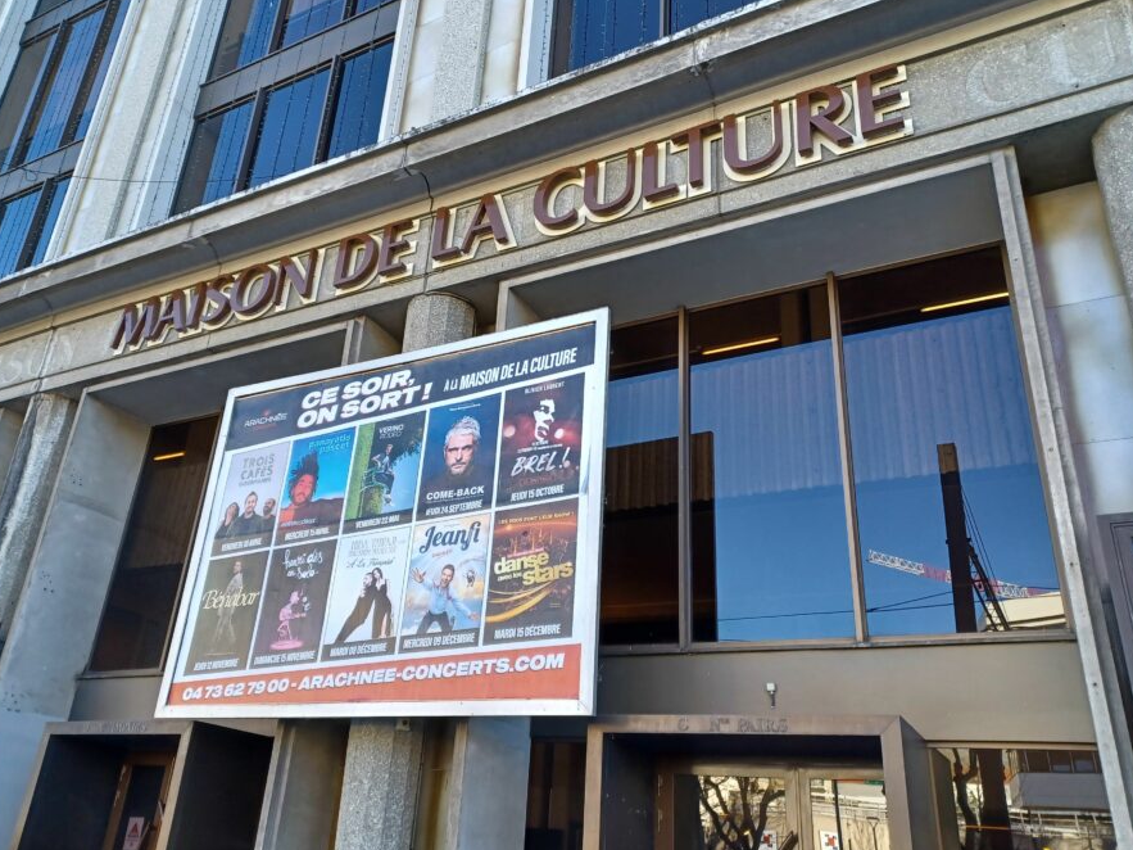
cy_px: 424
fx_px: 949
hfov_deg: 61.6
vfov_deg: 48.2
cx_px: 515
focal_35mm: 29
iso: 64
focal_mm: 4.6
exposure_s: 1/100
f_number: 1.8
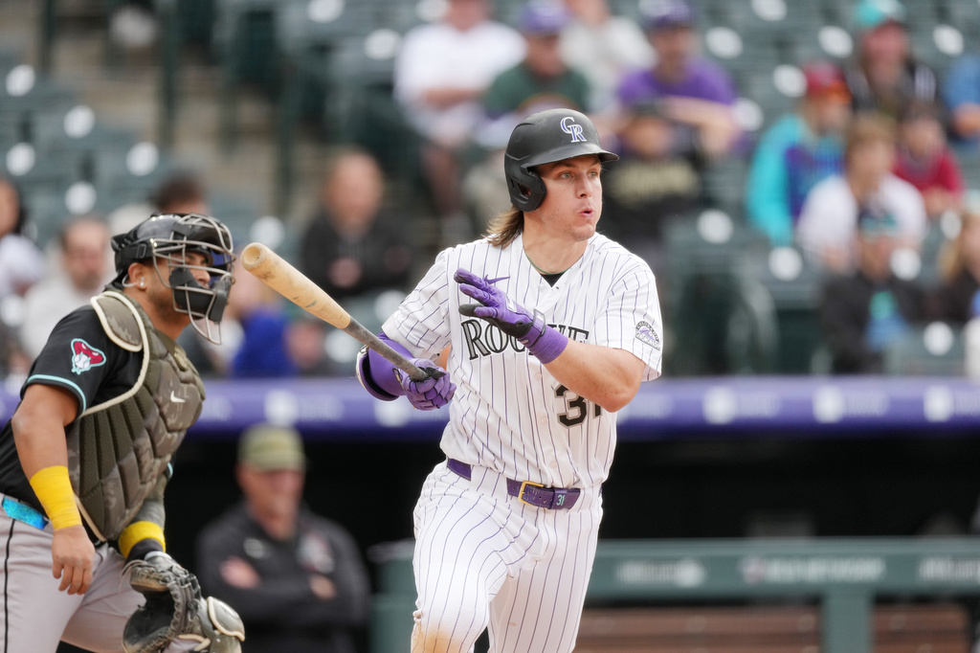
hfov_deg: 3.4
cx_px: 490
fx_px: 16327
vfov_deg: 2.3
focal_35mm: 600
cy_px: 326
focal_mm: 600
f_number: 4
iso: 1000
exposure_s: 1/2000
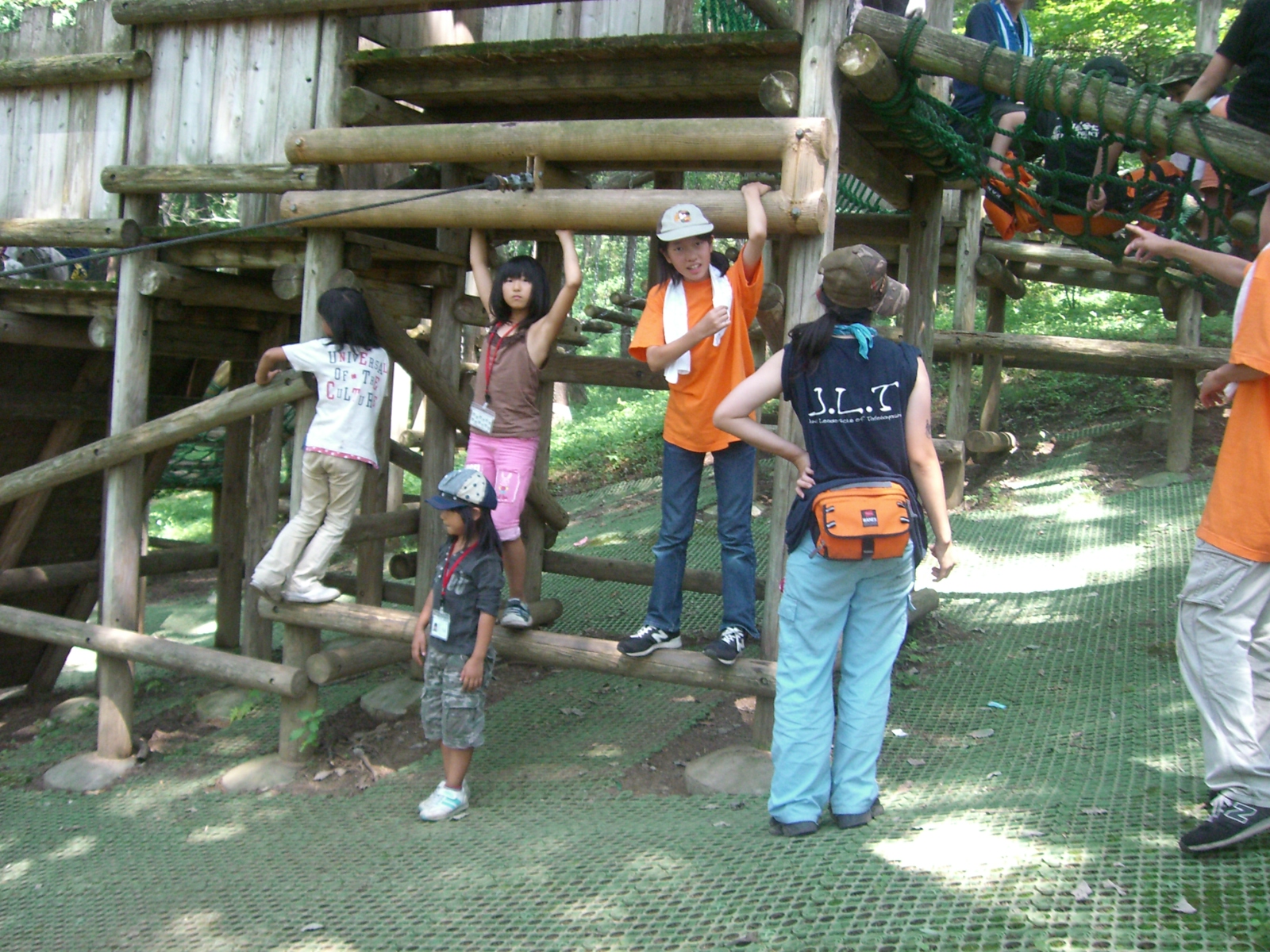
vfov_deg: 37.7
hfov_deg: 49.0
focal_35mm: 38
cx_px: 635
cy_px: 476
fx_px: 1394
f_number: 2.7
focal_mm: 6.2
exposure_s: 1/125
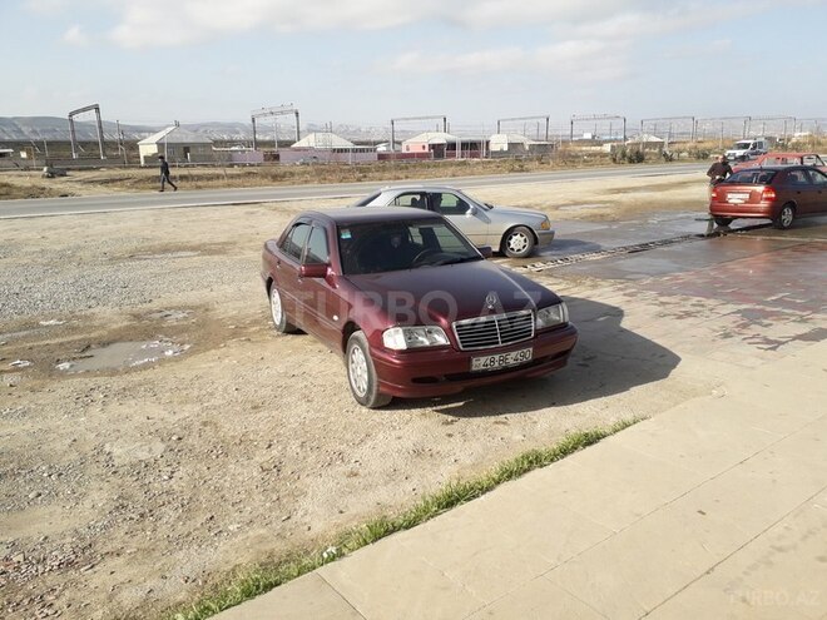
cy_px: 310
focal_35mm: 27
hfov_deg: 65.3
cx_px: 414
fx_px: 645
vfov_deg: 51.4
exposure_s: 1/1182
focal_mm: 3.6
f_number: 1.9
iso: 40
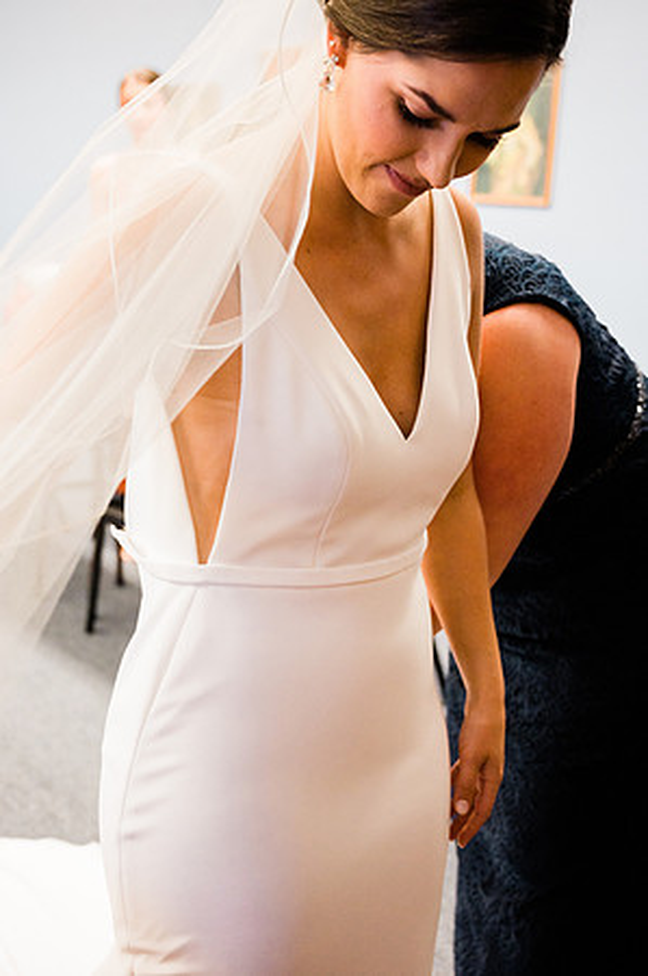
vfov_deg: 43.6
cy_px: 488
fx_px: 1218
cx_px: 324
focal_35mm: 45
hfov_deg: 29.8
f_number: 4
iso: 1600
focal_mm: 45
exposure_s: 1/250
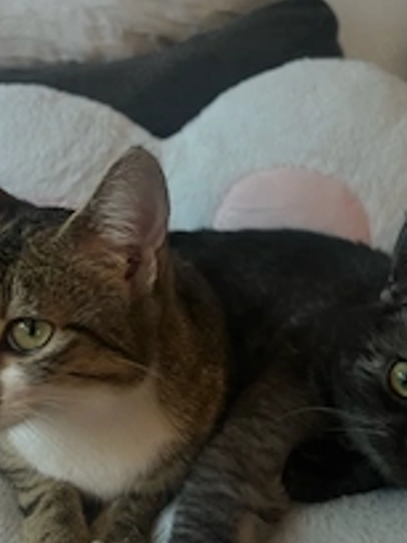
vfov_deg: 37.5
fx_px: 800
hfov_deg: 28.5
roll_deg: -0.5
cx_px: 223
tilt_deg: -10.0
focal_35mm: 51
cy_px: 295
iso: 320
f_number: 1.5
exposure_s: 1/50
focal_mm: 5.7
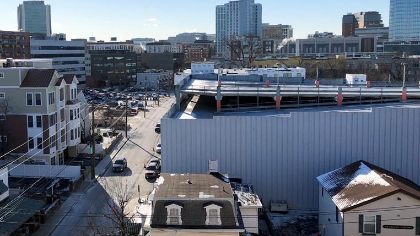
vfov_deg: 29.0
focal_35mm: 41
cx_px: 154
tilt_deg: -3.1
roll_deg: +0.6
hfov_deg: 48.9
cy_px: 94
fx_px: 457
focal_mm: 4
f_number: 1.8
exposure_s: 1/3472
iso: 20
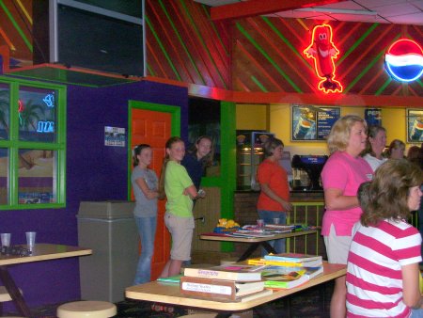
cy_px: 159
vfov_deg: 27.5
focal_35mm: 53
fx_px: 648
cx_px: 212
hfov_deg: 36.2
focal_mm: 8.6
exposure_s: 1/60
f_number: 3.4
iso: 125
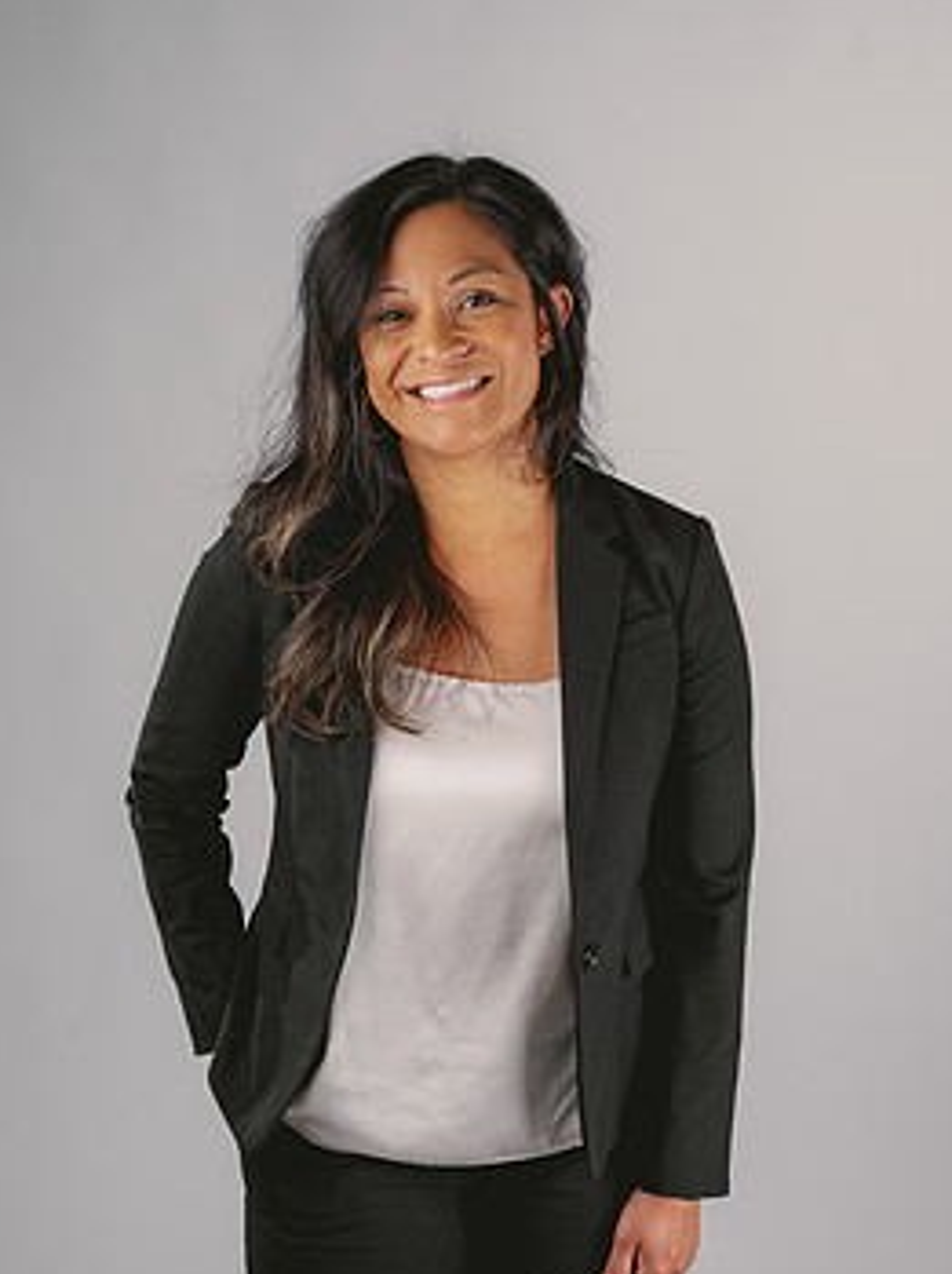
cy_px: 715
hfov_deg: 23.6
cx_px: 487
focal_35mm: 62
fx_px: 2278
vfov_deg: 31.2
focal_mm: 50
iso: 100
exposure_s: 1/200
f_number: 5
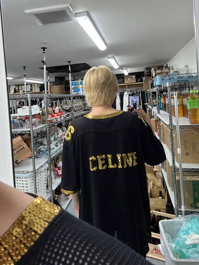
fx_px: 222
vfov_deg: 61.1
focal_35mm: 29
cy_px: 104
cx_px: 77
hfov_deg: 47.9
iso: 80
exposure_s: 1/122
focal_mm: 2.69
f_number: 1.9
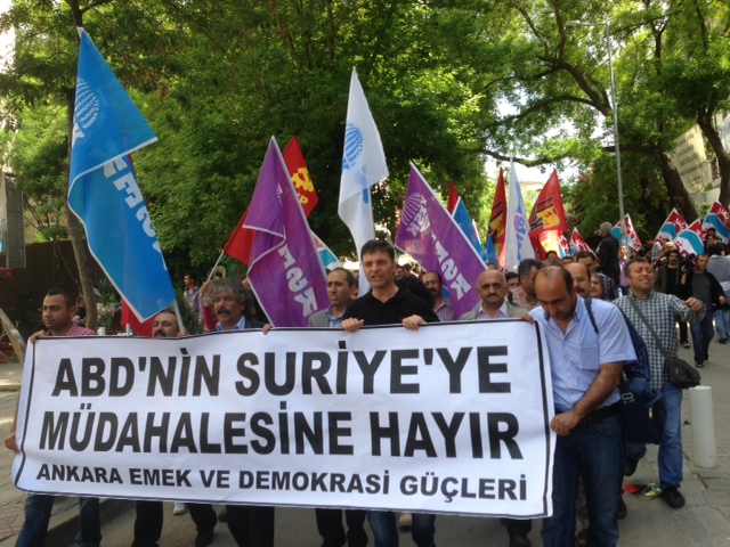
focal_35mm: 33
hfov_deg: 55.4
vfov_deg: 42.9
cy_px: 274
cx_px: 365
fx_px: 696
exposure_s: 1/387
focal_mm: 4.13
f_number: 2.4
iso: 50
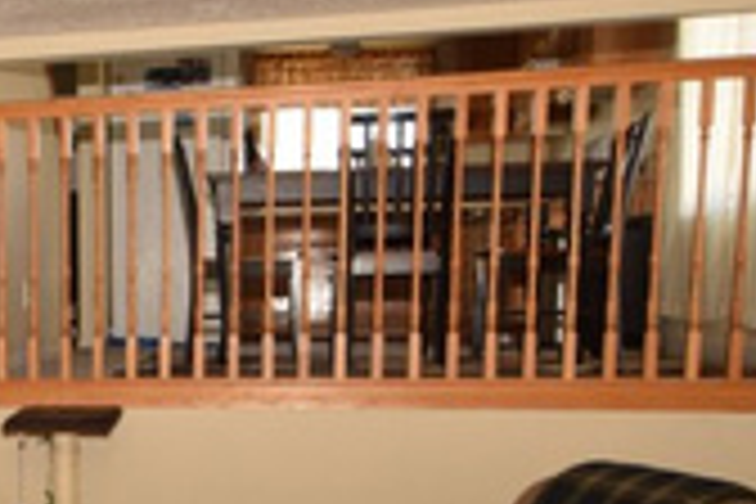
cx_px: -54
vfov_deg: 22.9
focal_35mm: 57
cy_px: 500
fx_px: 1197
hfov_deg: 31.5
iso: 200
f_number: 8
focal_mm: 10
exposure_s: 1/25
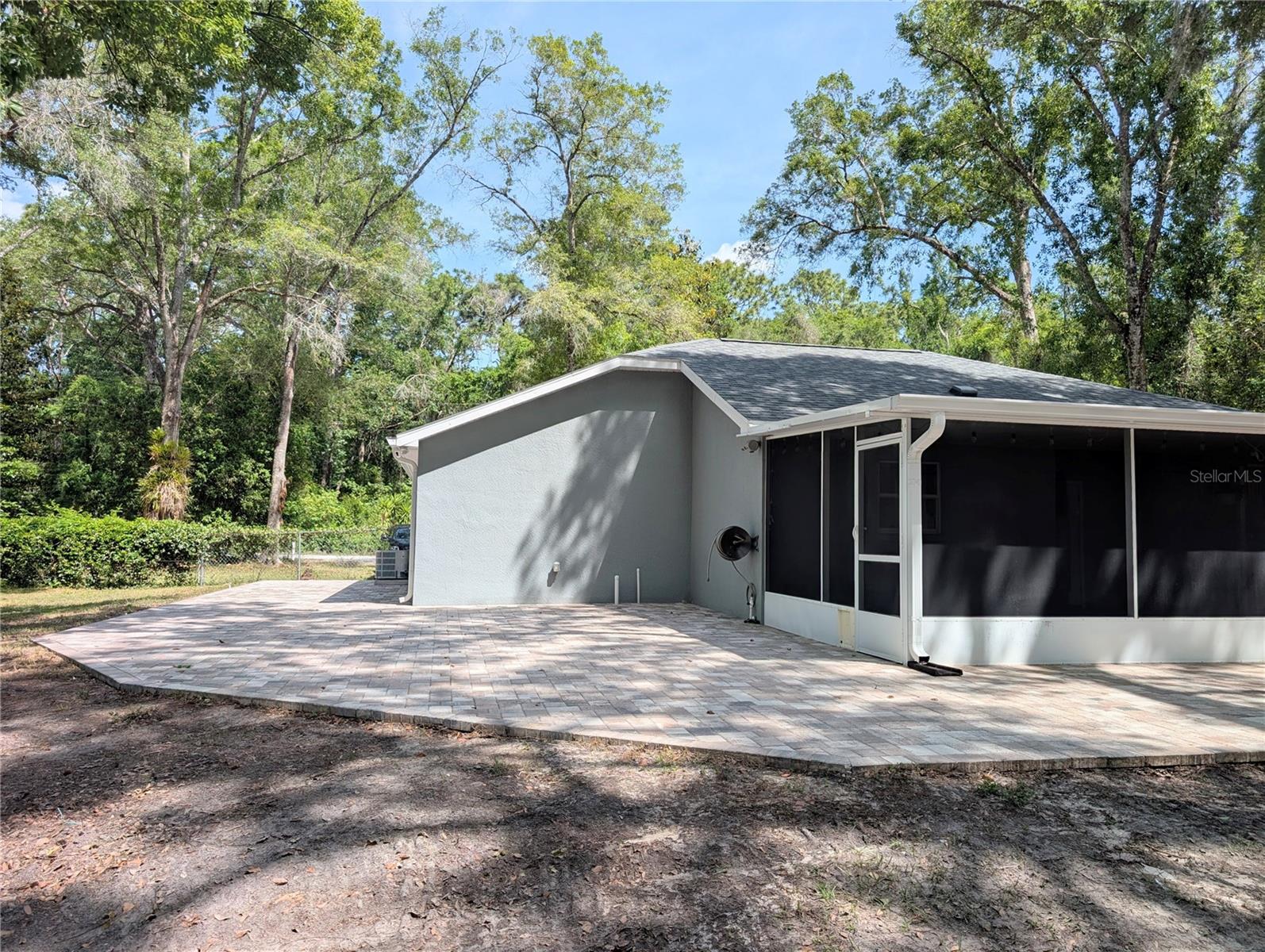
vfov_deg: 56.9
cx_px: 632
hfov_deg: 71.5
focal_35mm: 24
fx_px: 878
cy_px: 476
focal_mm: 6.9
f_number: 1.68
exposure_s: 1/648
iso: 21
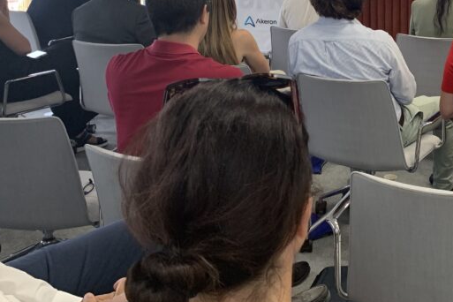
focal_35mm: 54
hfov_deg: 35.6
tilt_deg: -8.3
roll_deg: +0.5
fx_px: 679
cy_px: 13
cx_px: 367
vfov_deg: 24.1
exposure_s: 1/60
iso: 125
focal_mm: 4.25
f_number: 1.8
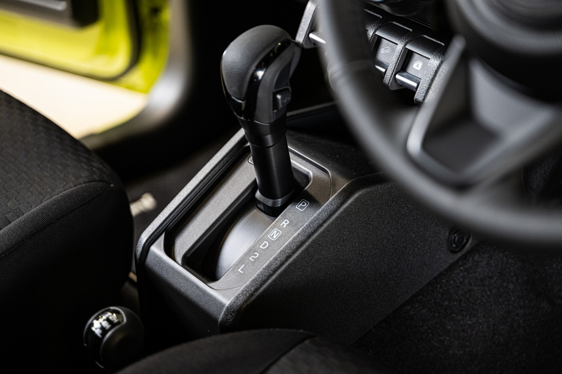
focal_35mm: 75
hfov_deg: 27.0
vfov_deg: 18.2
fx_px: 1171
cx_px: 281
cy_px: 187
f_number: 2.8
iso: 1600
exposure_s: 1/125
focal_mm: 75
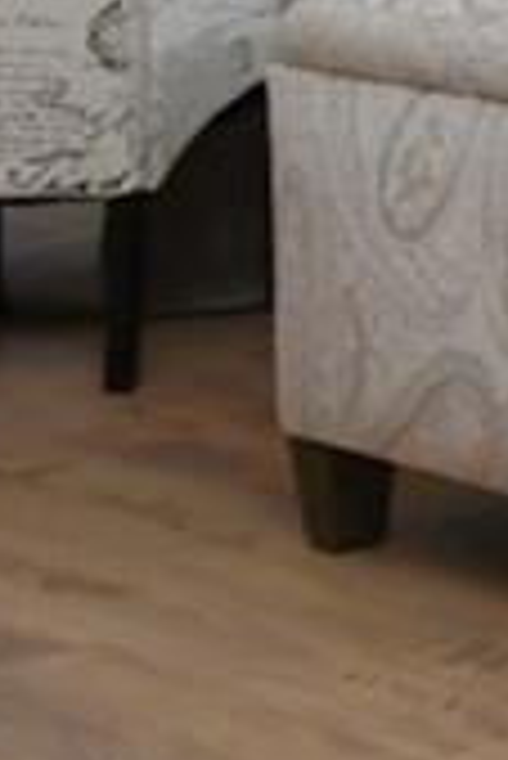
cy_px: -562
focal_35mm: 142
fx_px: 2999
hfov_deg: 6.7
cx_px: 2243
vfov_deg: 13.2
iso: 800
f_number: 7.1
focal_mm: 10
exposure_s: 1/60
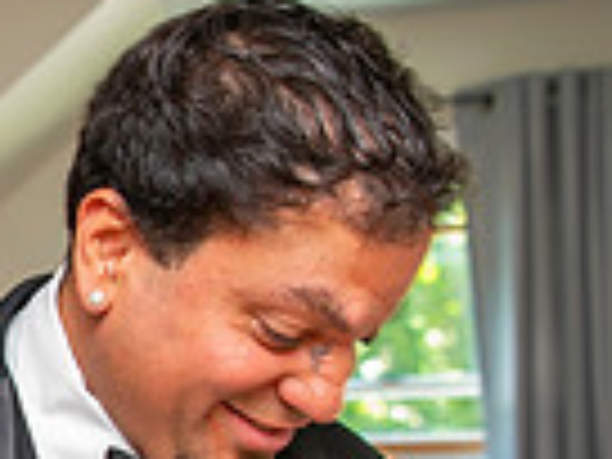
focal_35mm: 98
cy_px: 513
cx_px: -328
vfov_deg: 14.7
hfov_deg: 17.8
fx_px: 1733
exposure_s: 1/125
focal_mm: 24
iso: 800
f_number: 2.8
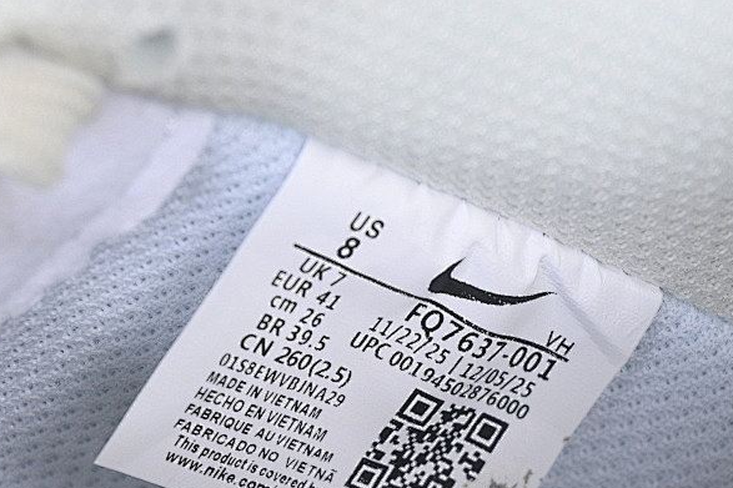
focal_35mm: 138
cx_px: 377
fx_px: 2809
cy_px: 426
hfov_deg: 14.9
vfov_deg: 9.9
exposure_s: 1/80
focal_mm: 50
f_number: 7.1
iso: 160
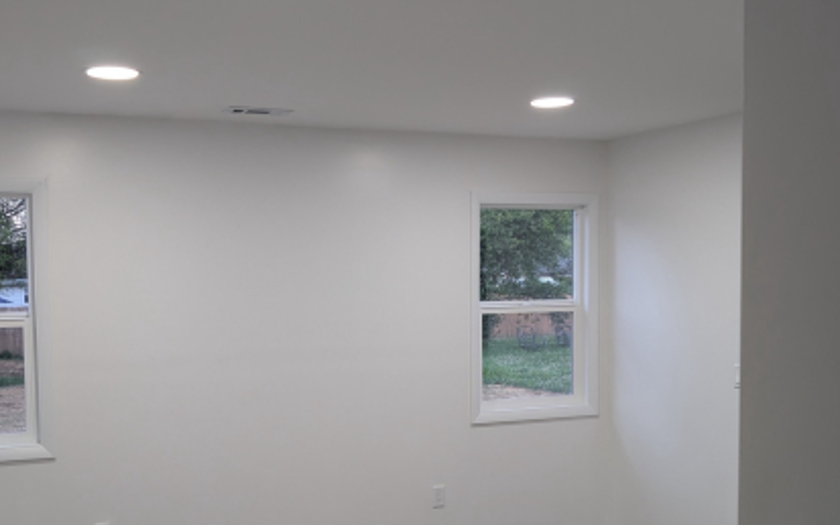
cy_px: 328
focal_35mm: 41
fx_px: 938
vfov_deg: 31.1
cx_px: 346
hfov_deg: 48.0
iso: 97
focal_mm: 6.9
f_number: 1.68
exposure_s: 1/87.1
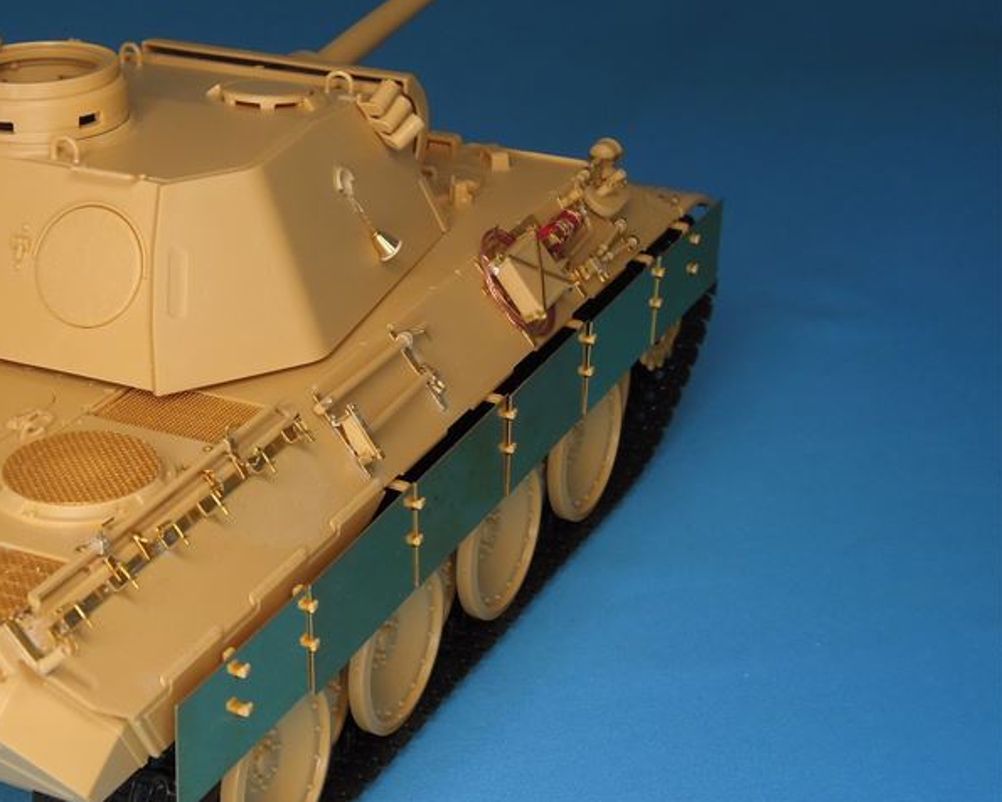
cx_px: 163
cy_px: 374
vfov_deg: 18.7
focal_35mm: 82
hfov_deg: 22.9
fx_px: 2432
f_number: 5.2
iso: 160
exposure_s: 1/80
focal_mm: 9
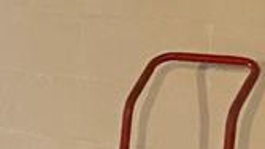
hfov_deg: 10.1
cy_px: 114
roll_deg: +1.2
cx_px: -444
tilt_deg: -10.0
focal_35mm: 174
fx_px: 1223
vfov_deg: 7.0
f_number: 1.8
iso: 800
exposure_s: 1/30
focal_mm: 4.25
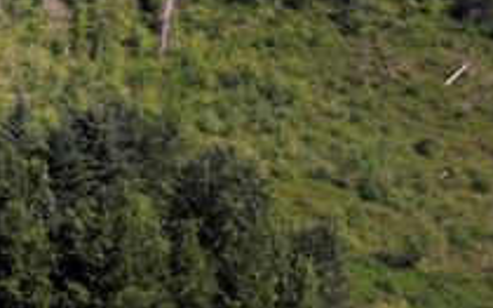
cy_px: -216
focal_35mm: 124
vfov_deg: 10.1
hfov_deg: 13.1
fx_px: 1665
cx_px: -664
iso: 100
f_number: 1.7
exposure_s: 1/25
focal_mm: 6.72
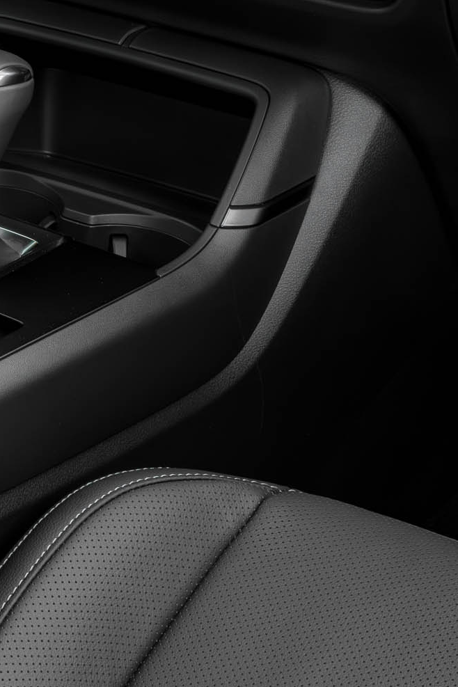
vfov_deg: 15.7
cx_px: -283
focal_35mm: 128
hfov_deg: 10.3
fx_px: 2442
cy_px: -6
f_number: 13
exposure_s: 1/2
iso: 500
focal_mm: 39
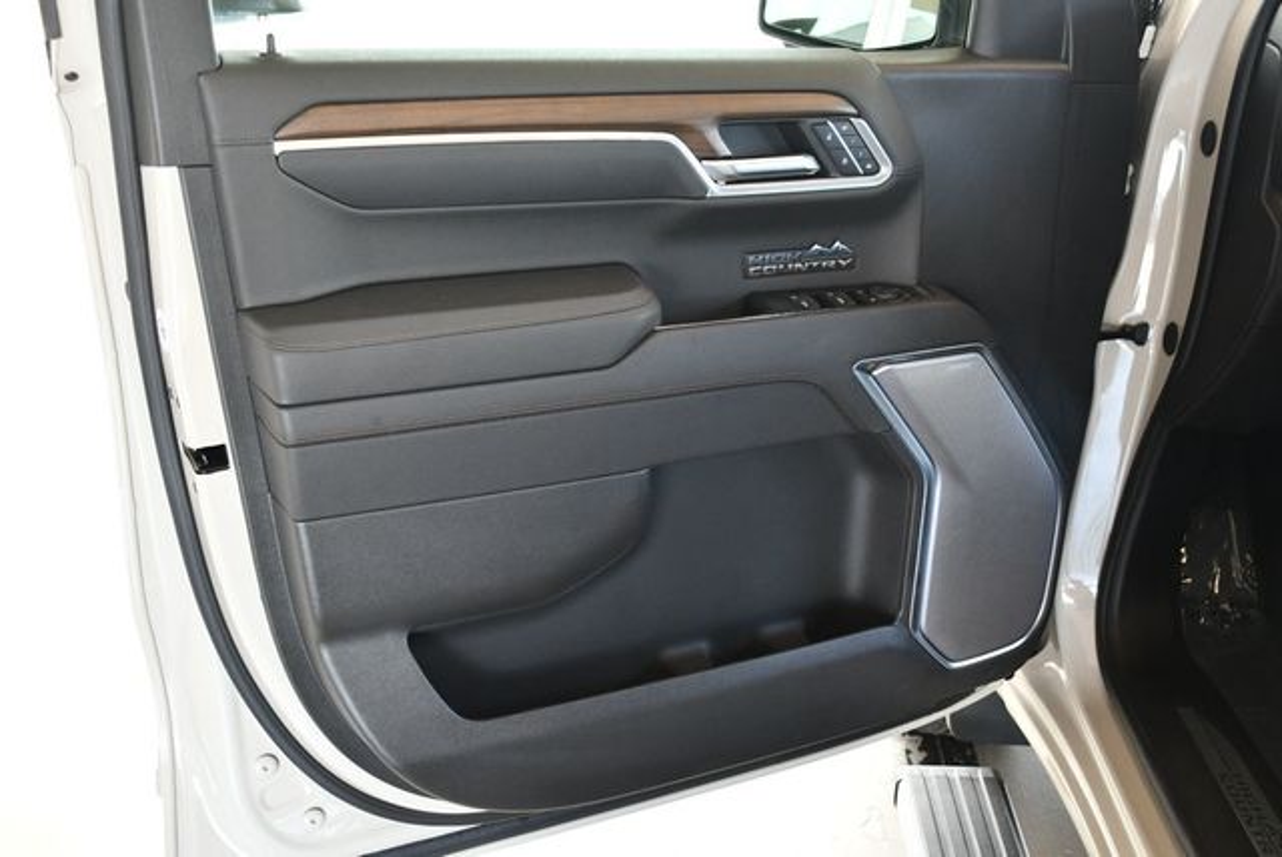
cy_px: 428
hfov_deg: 53.1
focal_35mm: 36
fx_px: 1283
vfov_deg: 36.9
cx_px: 641
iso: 900
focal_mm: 18
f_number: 3.5
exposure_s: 1/125
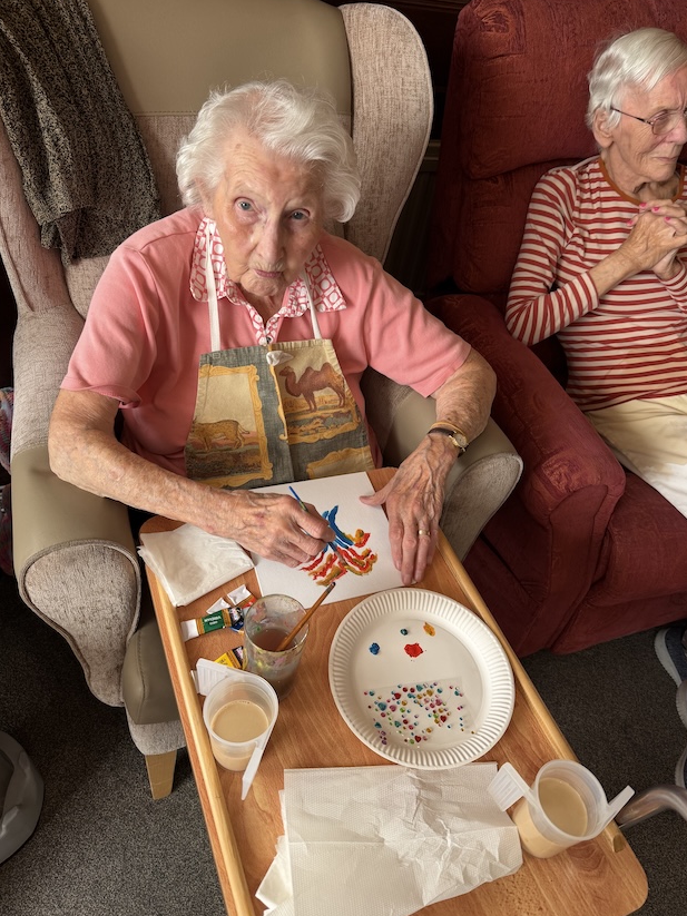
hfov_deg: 54.9
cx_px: 339
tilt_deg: -46.8
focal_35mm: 25
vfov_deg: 69.4
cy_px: 445
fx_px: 662
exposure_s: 1/121
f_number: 1.78
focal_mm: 6.76
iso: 80
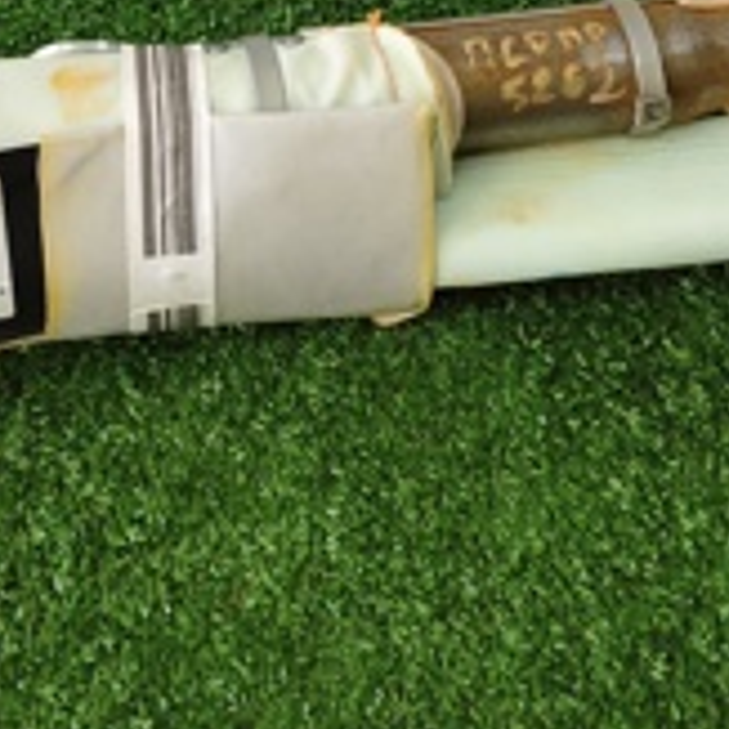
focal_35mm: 80
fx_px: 1906
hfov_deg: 21.5
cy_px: -304
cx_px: 192
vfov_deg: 19.4
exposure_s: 1/100
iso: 320
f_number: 1.7
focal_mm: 5.35
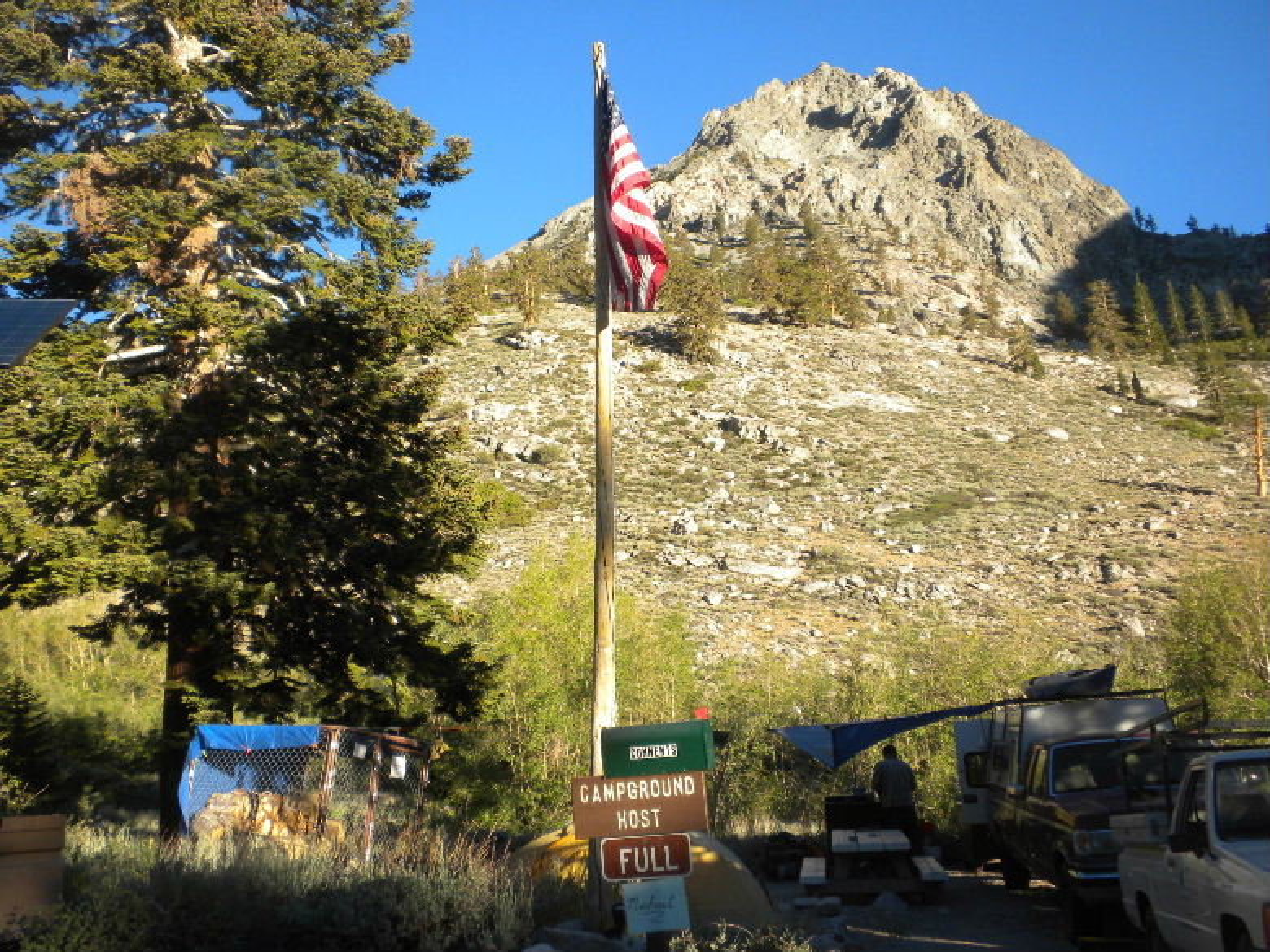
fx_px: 1357
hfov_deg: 50.1
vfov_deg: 38.7
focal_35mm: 37
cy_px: 476
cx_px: 635
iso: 152
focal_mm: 6.6
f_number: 3.5
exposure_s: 1/502
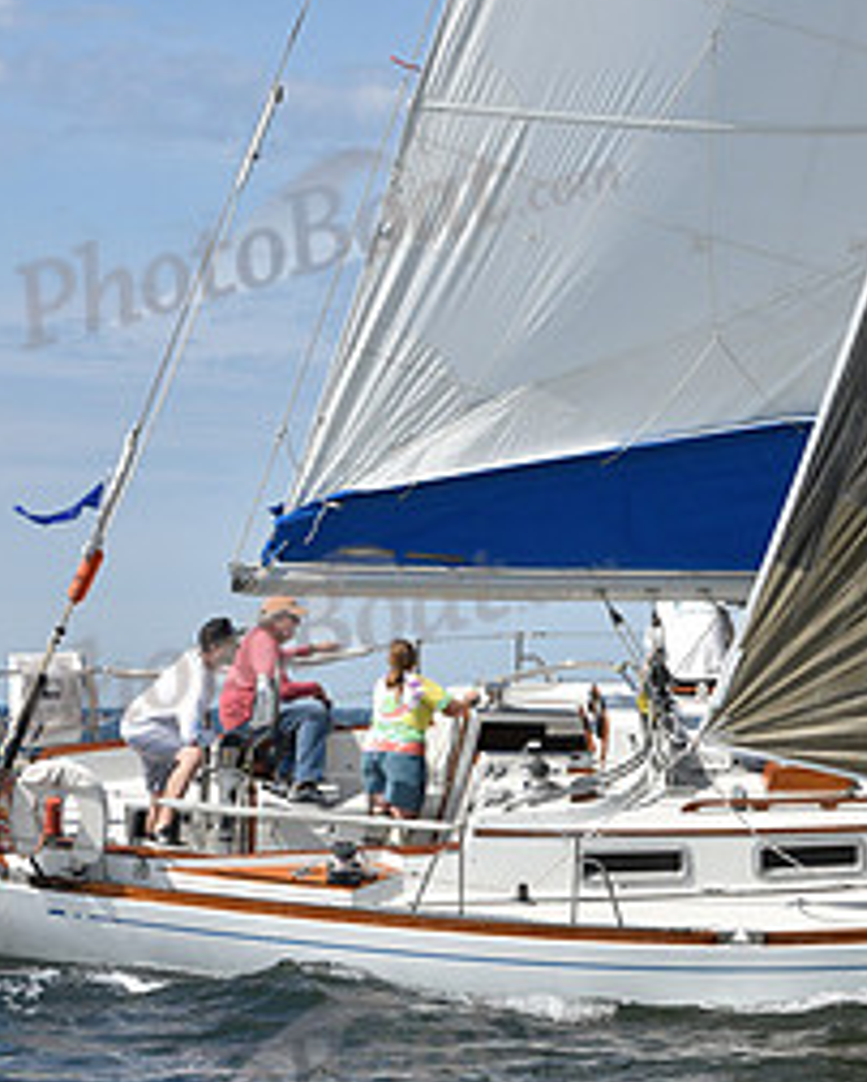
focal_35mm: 151
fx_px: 4837
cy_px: 796
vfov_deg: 12.7
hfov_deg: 10.2
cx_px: 846
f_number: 9
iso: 320
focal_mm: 70
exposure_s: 1/1000
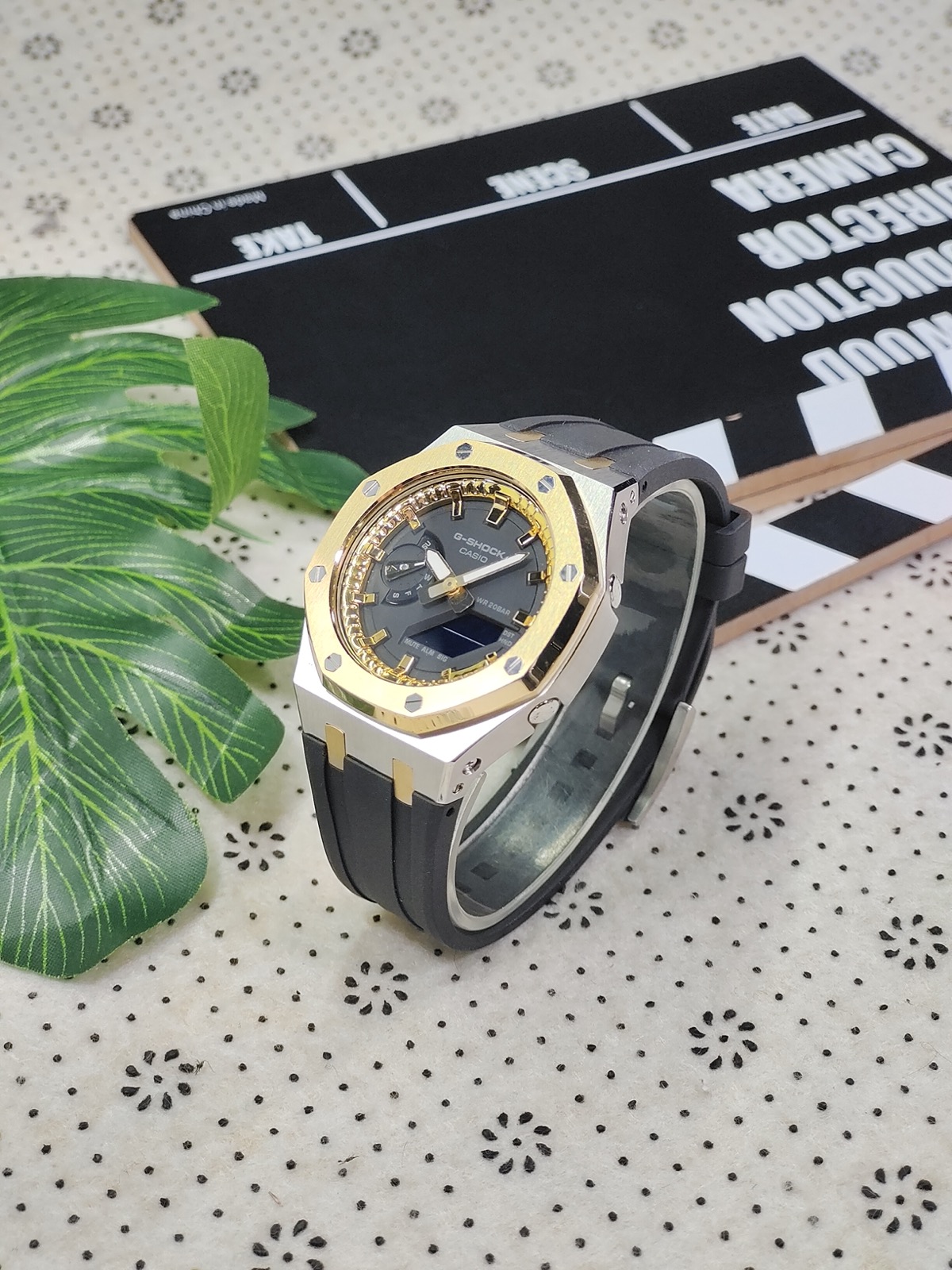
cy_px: 635
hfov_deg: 29.1
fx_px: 1833
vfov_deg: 38.2
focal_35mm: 50
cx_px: 476
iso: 62
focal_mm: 7.55
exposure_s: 1/100
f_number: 2.08
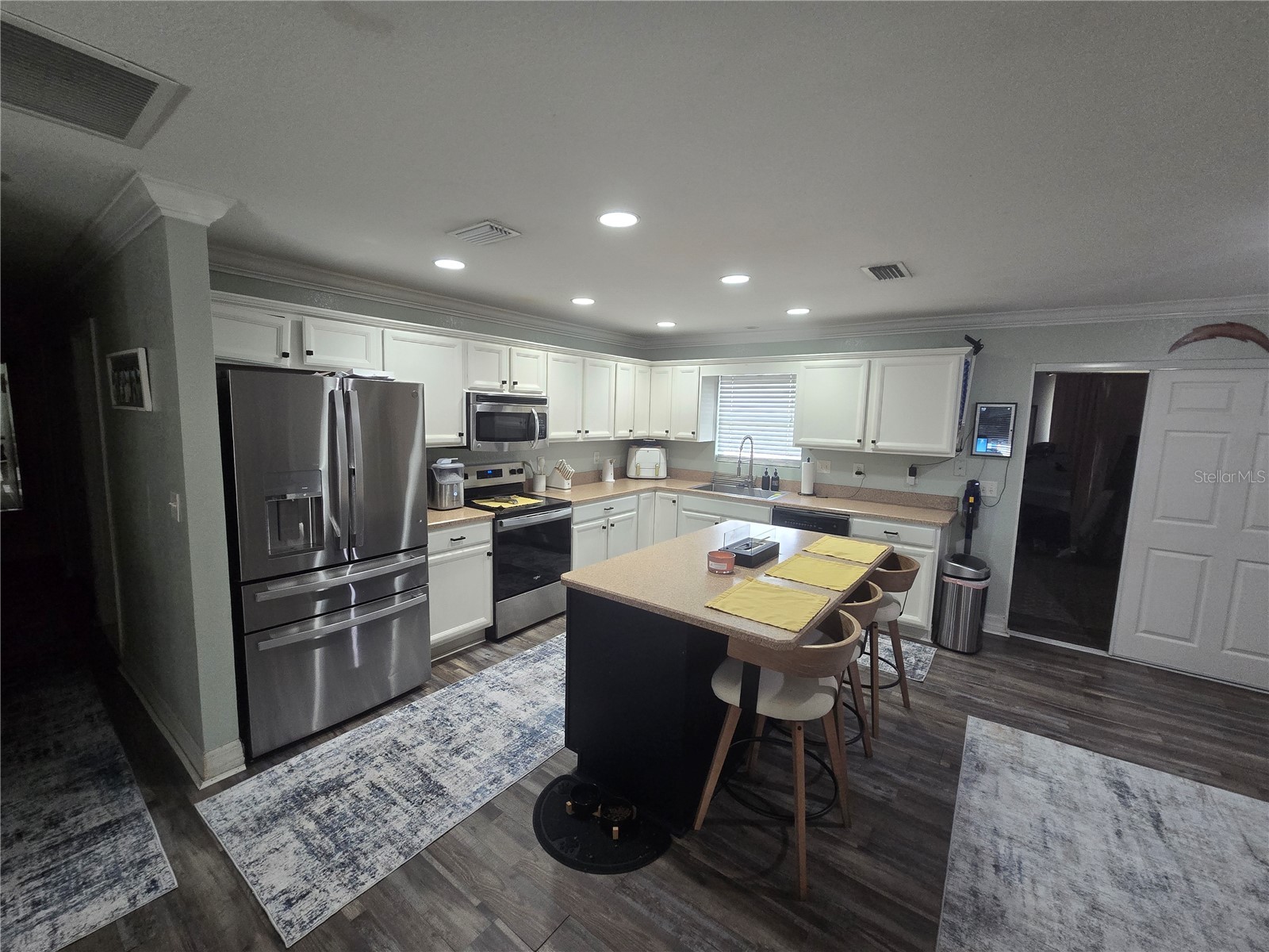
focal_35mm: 13
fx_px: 477
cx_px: 634
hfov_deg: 106.2
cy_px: 476
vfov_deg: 89.9
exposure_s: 1/60
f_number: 2.2
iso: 400
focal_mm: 2.2
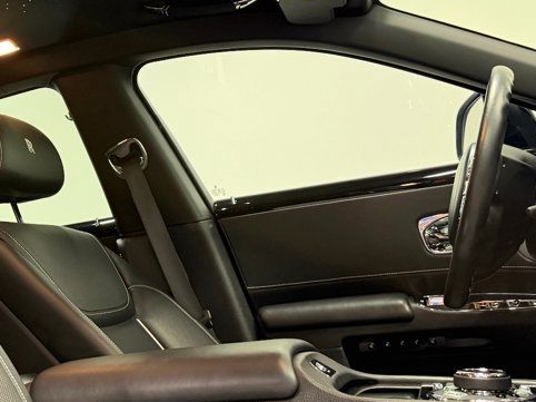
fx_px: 789
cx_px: 89
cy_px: 134
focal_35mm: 51
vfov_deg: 28.4
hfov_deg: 36.0
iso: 320
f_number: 1.78
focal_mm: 6.76
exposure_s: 1/60
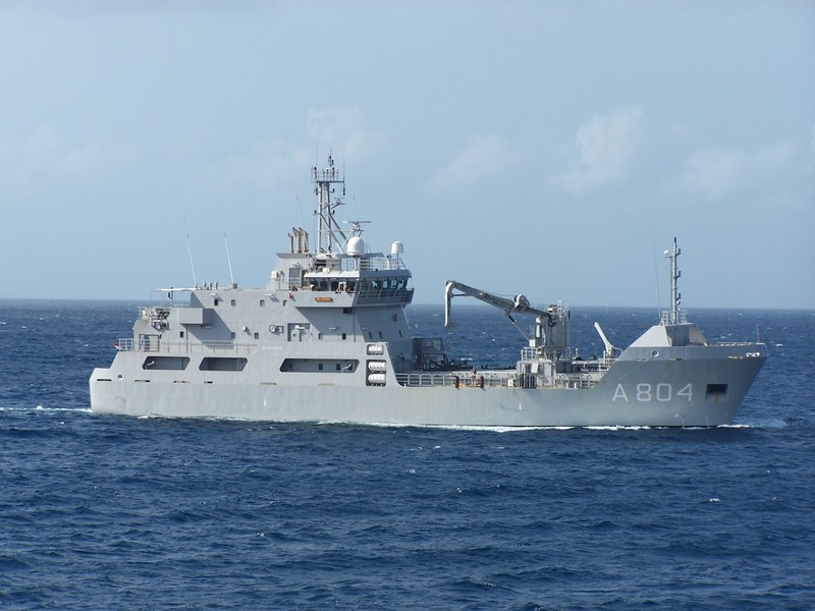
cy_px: 306
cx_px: 408
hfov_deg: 11.7
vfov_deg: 8.8
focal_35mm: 169
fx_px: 3979
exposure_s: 1/750
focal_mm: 28
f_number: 4.5
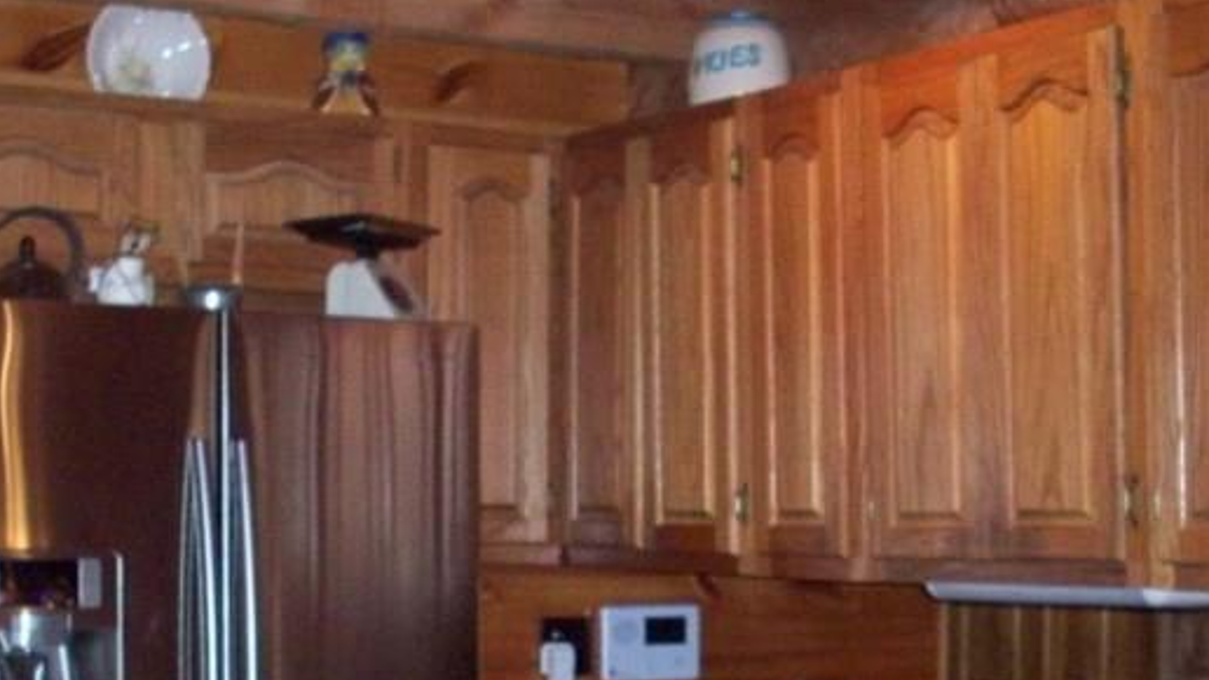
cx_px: 656
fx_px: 2564
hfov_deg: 26.5
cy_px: 671
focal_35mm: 80
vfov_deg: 14.9
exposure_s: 1/45
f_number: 2.8
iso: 200
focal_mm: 6.2
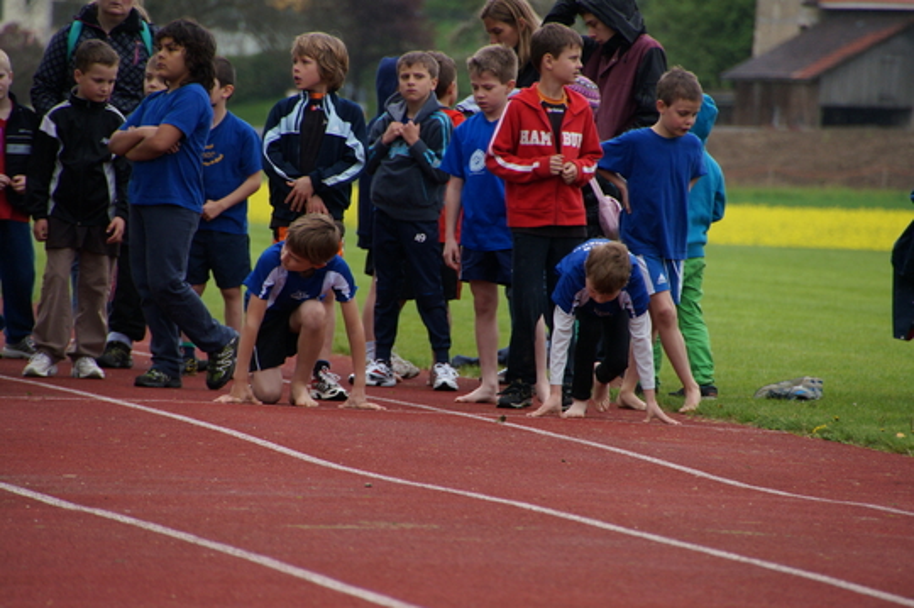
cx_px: 457
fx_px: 9512
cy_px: 304
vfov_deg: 3.7
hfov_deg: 5.5
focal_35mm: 375
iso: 400
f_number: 6.3
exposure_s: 1/400
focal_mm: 250
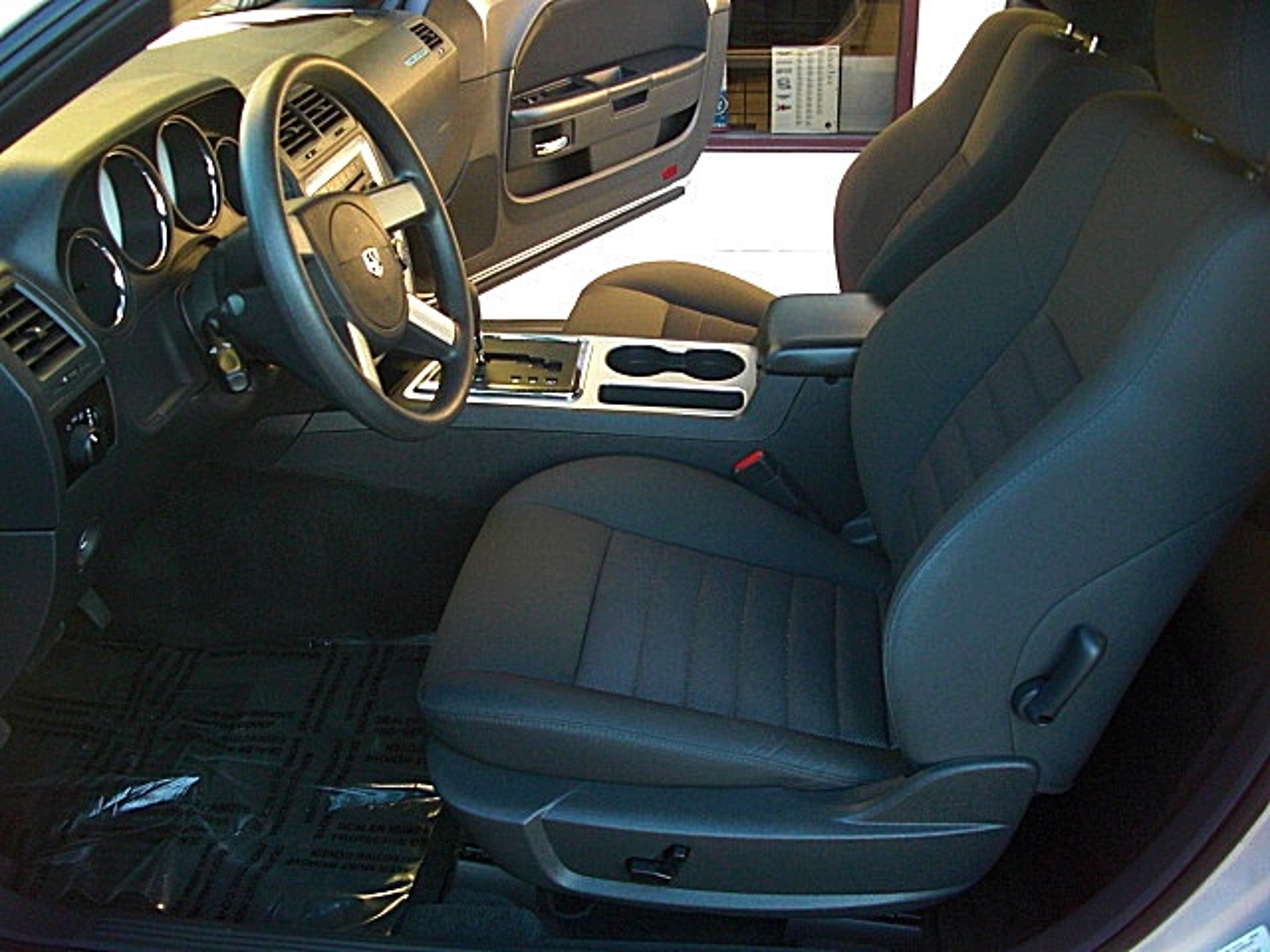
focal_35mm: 36
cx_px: 635
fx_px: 1321
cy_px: 476
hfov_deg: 51.4
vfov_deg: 39.7
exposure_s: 1/100
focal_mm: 6.3
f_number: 2.8
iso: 400
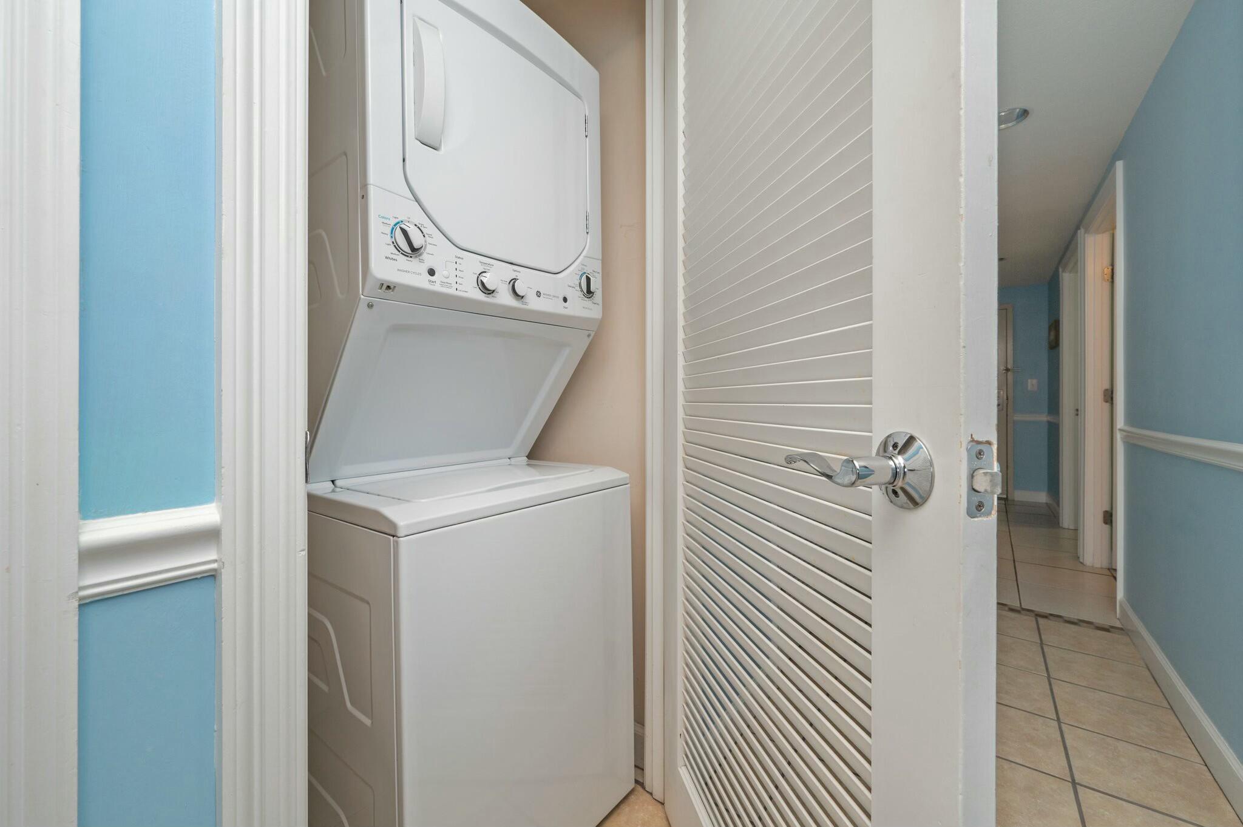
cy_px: 414
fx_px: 483
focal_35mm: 14
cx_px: 622
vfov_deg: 81.1
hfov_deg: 104.3
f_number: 9
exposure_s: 1/60
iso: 320
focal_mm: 14
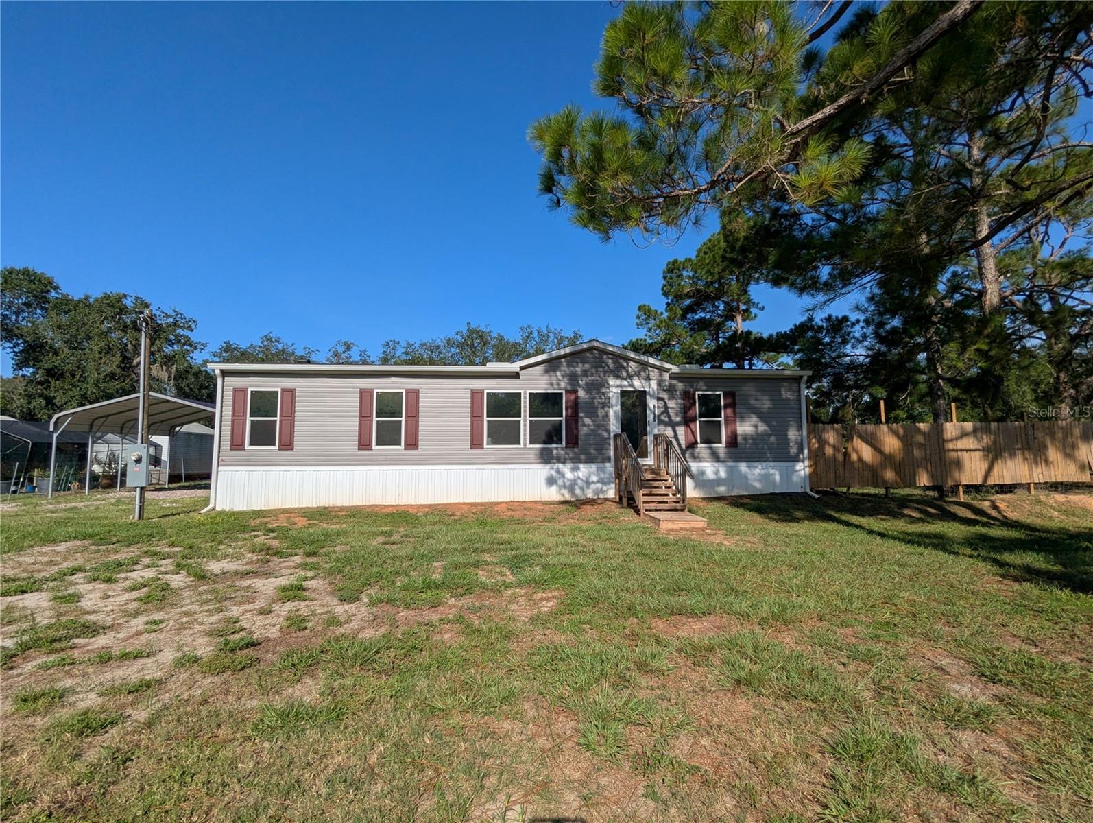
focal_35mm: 16
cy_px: 412
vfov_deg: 78.2
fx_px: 506
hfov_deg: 94.4
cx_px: 546
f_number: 2.2
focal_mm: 2.35
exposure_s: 1/3597
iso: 56
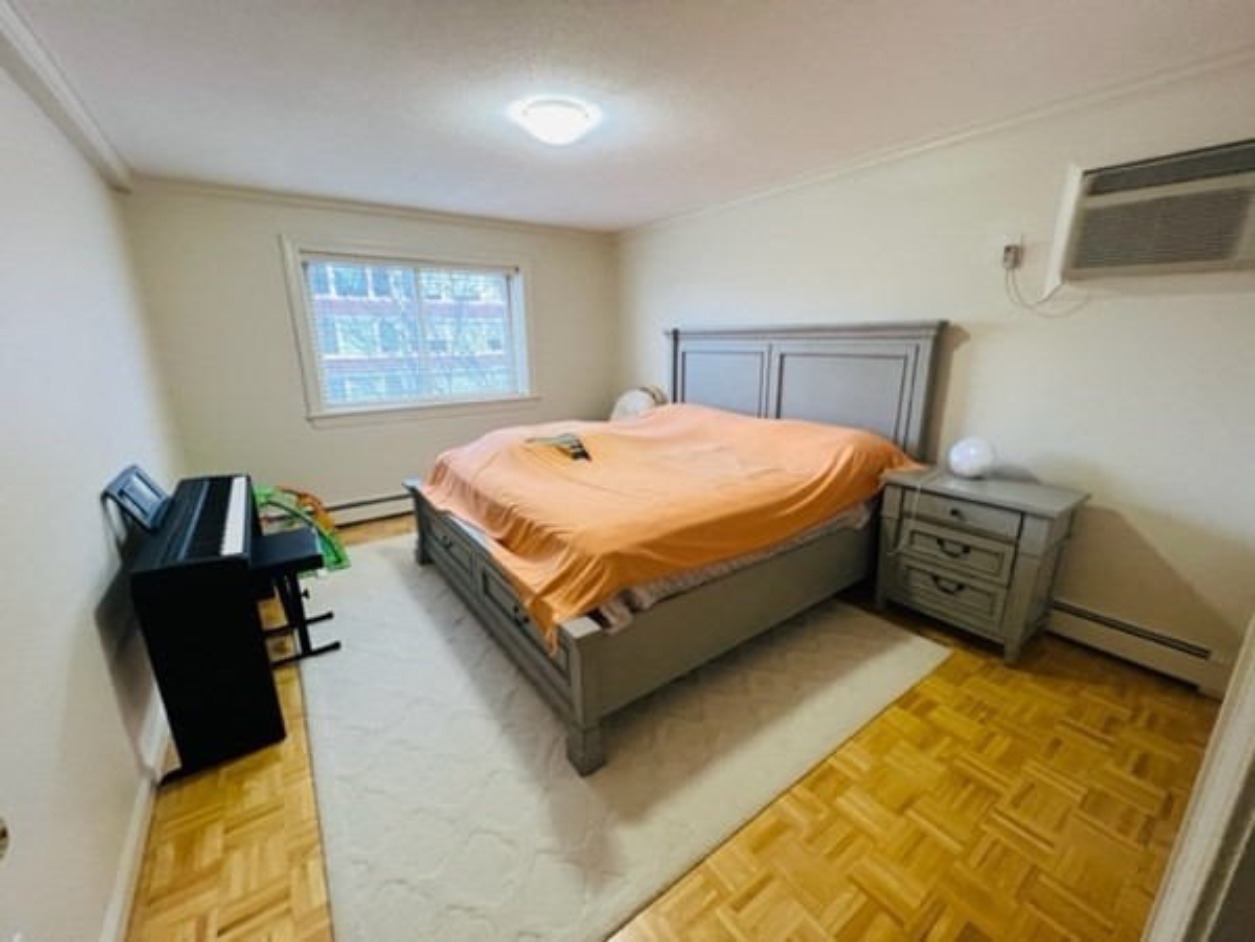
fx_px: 471
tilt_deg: -15.0
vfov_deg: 89.9
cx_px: 628
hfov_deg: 106.2
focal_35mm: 13
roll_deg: +1.4
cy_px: 471
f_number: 1.8
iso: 160
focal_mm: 1.57
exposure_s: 1/60
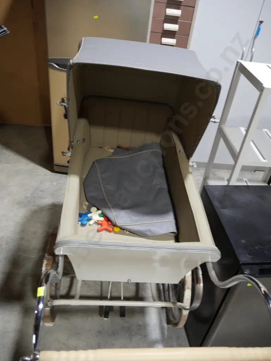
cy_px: 180
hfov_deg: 49.8
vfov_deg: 63.4
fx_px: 292
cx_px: 136
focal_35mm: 28
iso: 320
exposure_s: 1/60
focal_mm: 14
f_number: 3.5
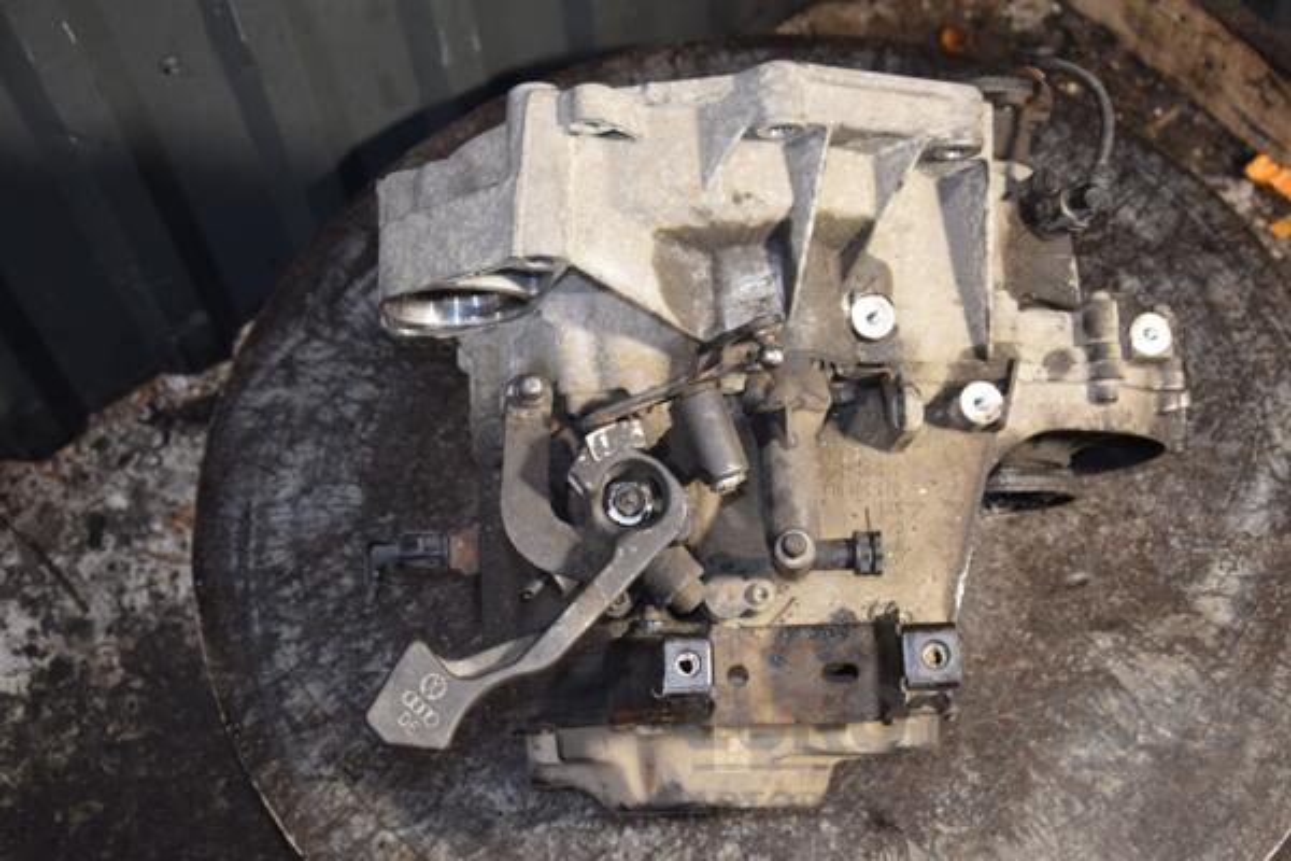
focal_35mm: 52
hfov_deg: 37.9
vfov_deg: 25.8
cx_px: 646
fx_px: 1883
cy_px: 430
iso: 800
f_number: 5
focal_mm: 35
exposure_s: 1/80
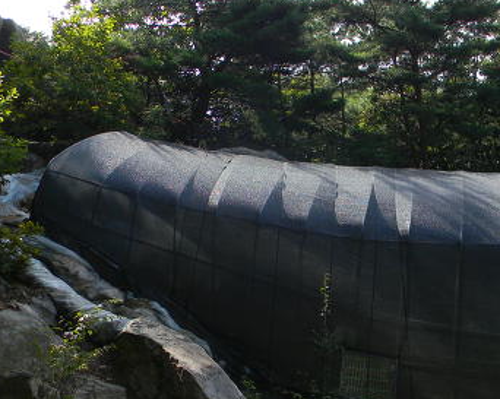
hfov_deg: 33.6
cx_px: 265
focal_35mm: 56
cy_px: 214
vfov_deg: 27.1
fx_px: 828
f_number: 3.5
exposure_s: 1/300
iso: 80
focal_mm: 5
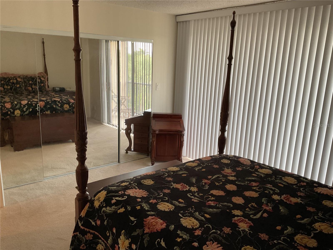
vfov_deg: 48.2
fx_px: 279
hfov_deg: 61.7
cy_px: 125
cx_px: 166
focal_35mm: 29
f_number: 1.8
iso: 100
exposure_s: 1/60
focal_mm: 3
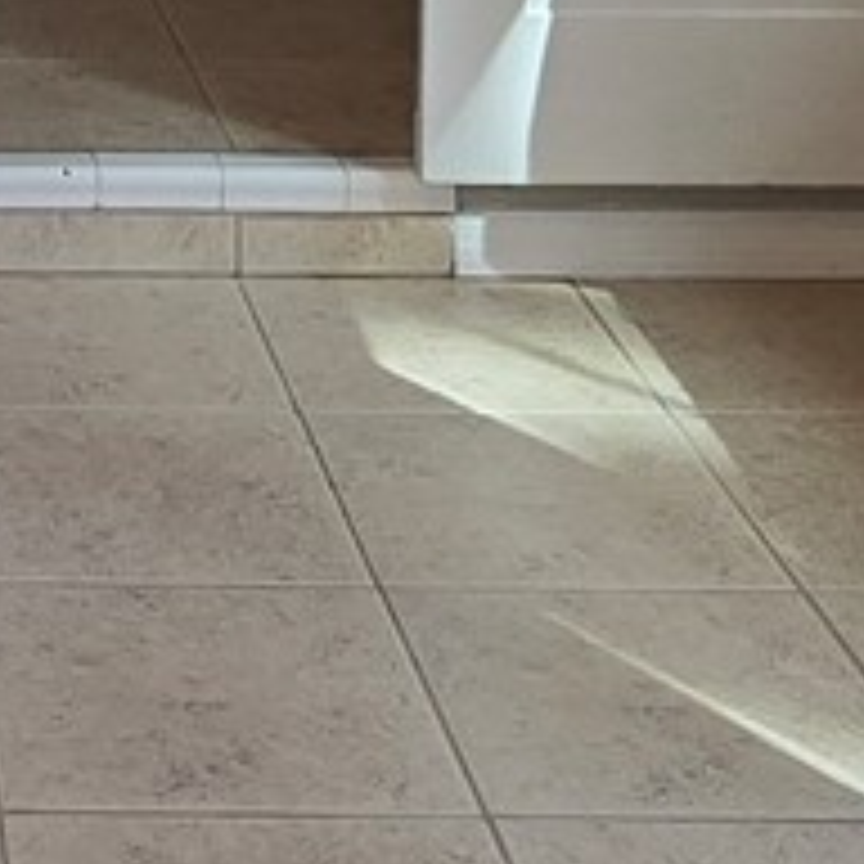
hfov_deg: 16.5
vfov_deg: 15.5
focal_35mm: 96
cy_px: -711
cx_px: -423
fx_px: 2711
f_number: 2.2
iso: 50
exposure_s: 1/136
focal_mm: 2.2
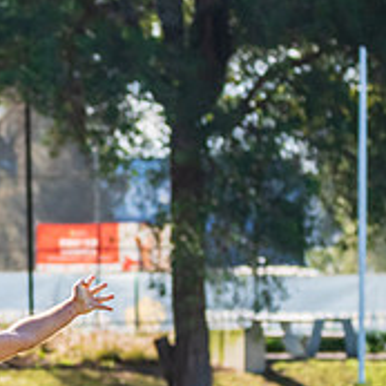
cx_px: 54
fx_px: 7317
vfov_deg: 3.0
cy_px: 423
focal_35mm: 580
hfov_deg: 3.0
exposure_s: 1/1600
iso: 800
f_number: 5.6
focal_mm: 160
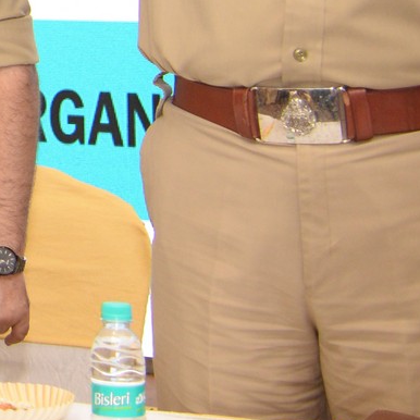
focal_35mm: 153
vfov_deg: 10.9
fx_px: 2100
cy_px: -246
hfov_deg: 10.2
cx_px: -508
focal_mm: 29
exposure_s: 1/100
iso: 800
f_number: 3.8
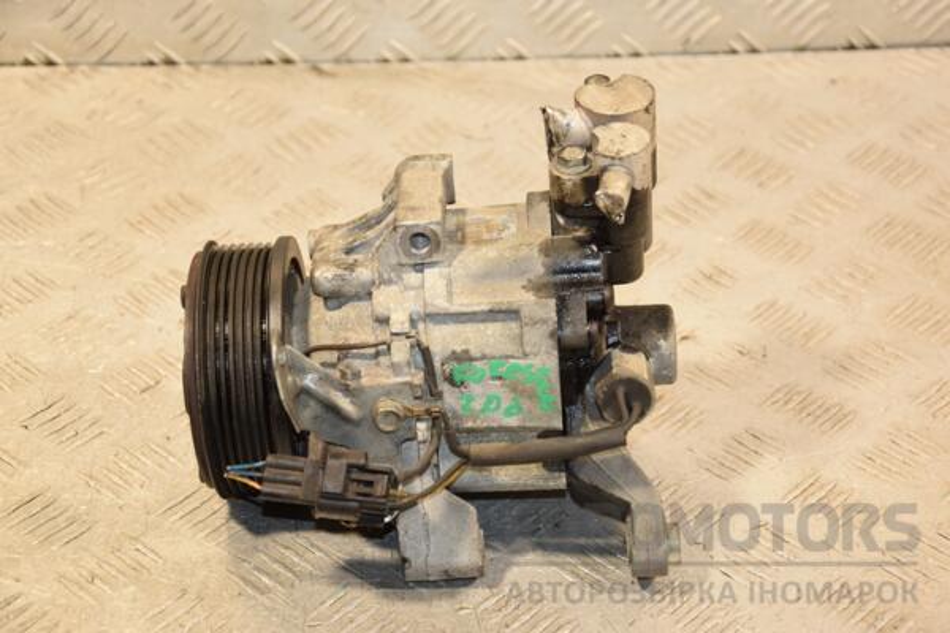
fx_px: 2296
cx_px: 475
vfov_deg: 15.7
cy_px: 316
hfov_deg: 23.4
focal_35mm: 87
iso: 800
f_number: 5
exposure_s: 1/160
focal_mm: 58
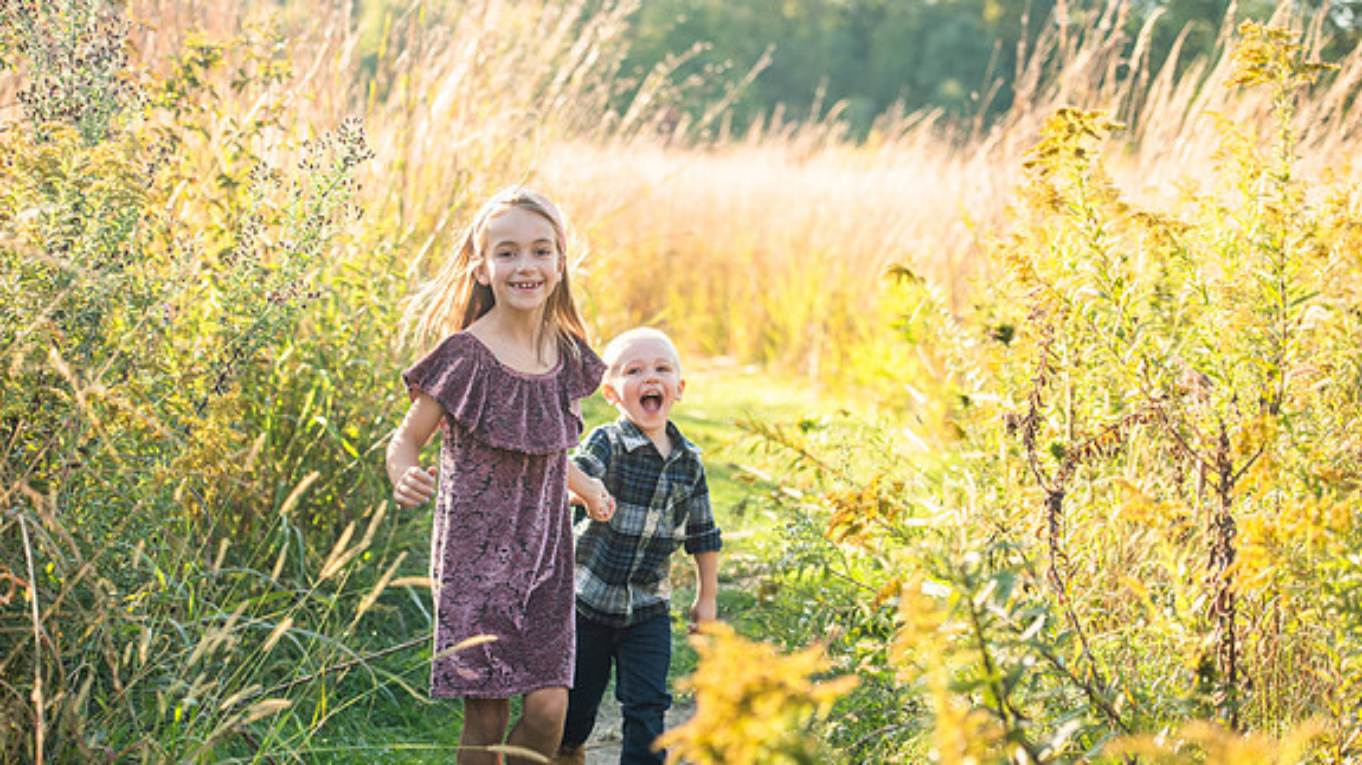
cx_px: 685
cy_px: 394
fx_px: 2672
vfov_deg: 16.3
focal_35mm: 74
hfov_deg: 28.6
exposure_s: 1/2000
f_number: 3.5
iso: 400
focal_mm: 70
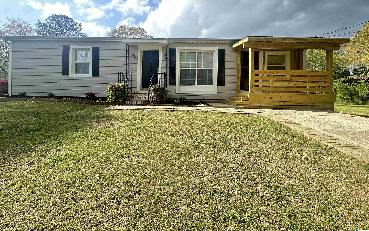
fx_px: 151
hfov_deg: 101.5
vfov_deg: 74.2
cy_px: 95
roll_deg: -0.4
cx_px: 183
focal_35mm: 15
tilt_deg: +0.9
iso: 40
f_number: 2.2
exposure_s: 1/433
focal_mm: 2.22
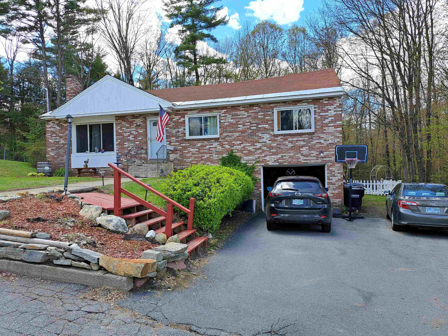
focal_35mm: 24
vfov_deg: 56.8
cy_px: 168
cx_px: 224
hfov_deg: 71.6
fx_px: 311
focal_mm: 5.23
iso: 50
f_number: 1.8
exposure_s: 1/378
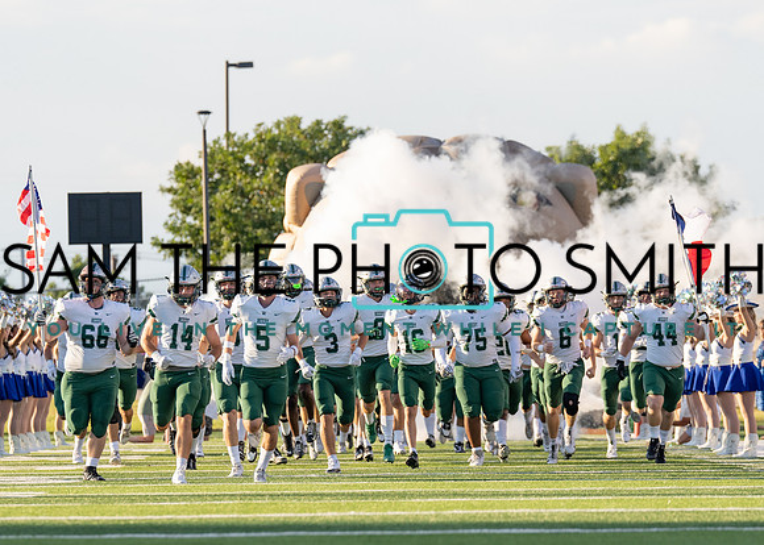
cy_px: 369
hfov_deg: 6.6
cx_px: 406
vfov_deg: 4.7
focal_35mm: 305
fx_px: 6612
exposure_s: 1/1600
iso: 400
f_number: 4
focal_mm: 200
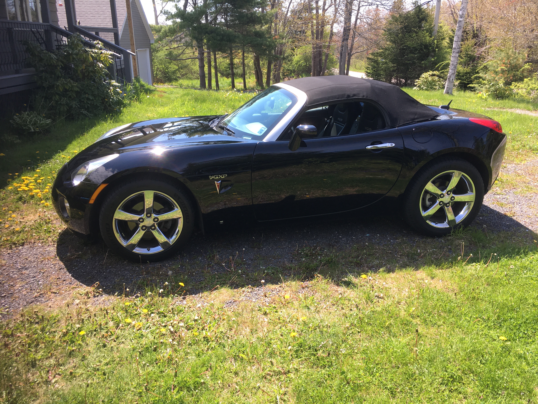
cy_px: 202
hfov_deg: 61.7
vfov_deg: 48.2
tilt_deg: -18.7
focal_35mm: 29
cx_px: 269
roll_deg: +0.0
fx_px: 451
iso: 25
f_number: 2.2
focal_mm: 4.15
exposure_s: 1/359
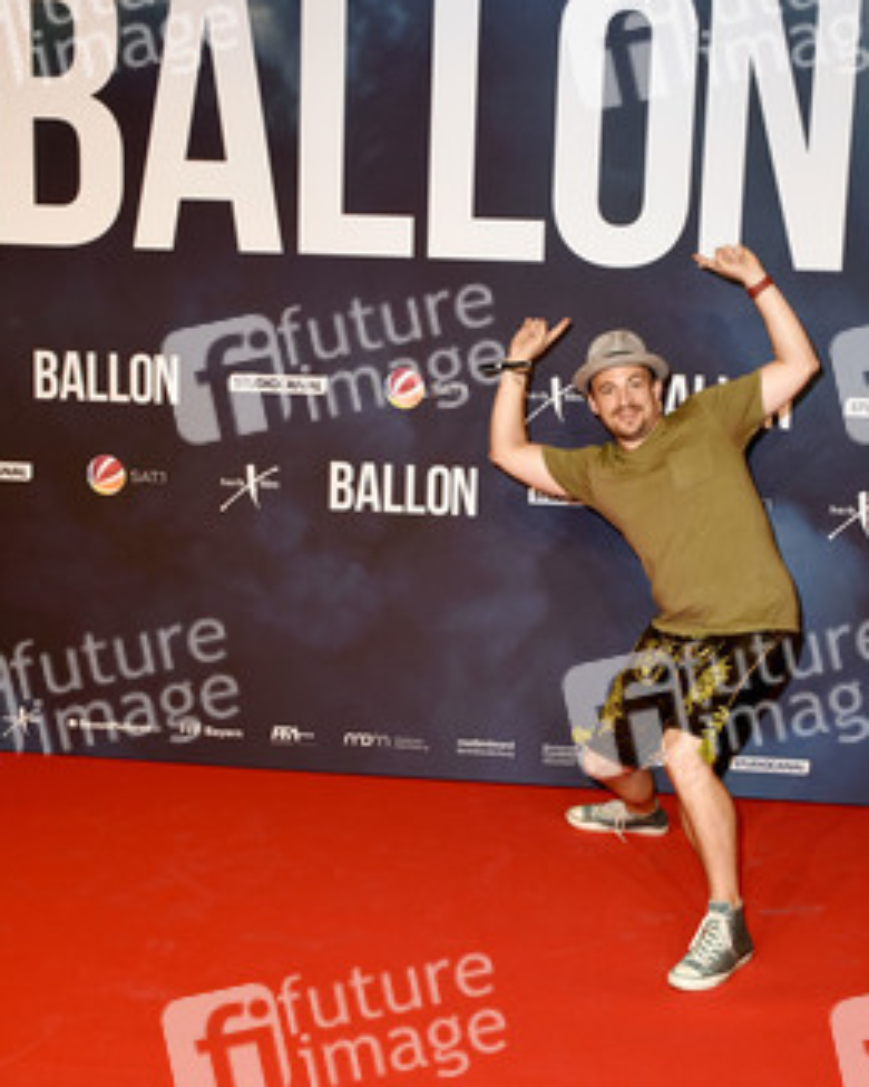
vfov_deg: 41.2
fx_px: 1447
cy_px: 532
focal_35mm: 45
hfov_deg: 33.4
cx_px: 431
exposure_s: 1/100
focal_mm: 26
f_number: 6.3
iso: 400
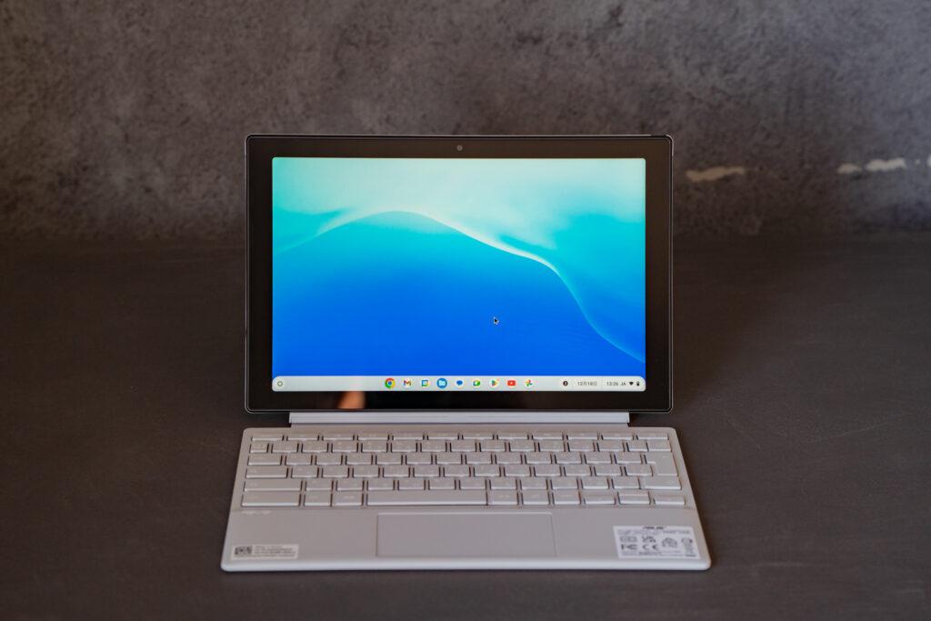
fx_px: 2271
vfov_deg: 15.6
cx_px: 466
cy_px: 310
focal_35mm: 88
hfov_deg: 23.2
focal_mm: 87
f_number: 6.3
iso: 640
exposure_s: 1/40
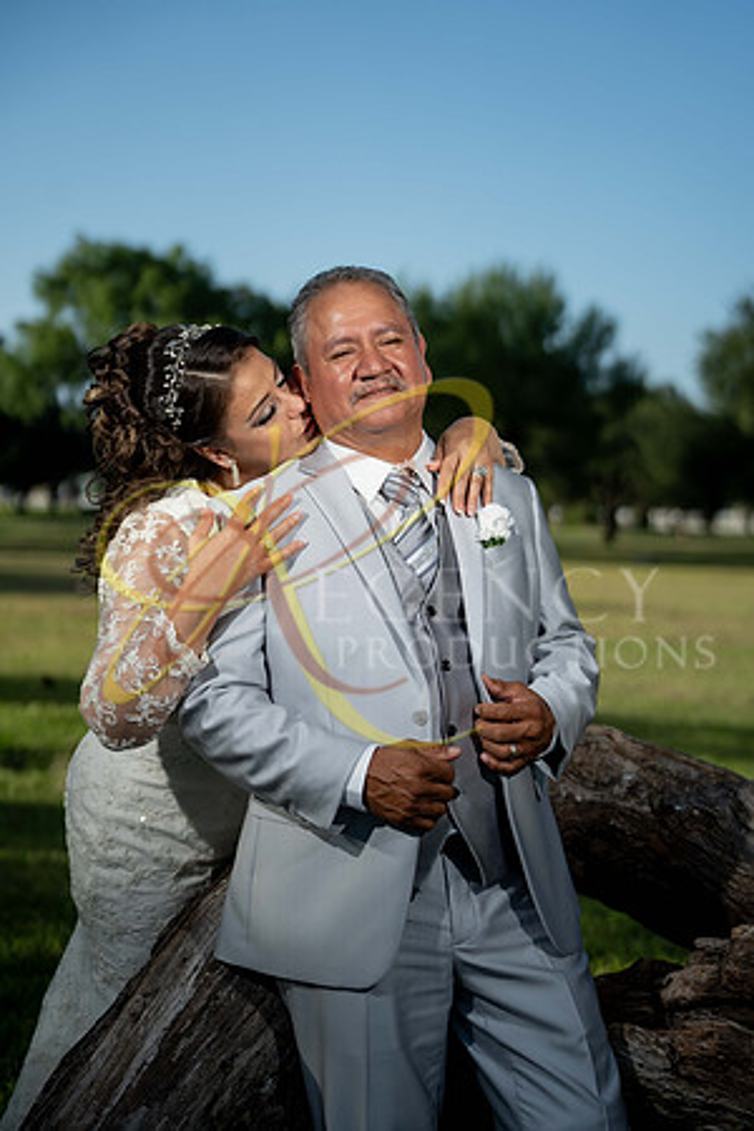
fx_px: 1791
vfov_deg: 35.1
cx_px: 377
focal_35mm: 57
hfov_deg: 23.8
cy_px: 566
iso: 200
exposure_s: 1/4000
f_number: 2.2
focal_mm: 57
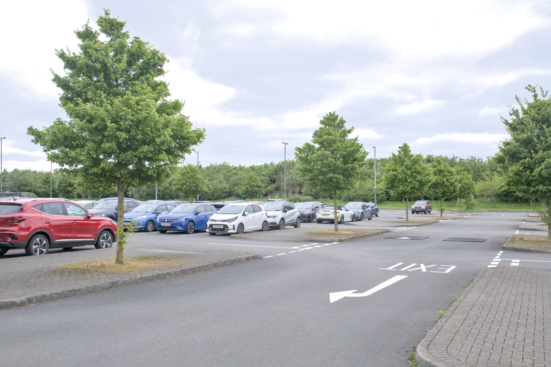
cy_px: 184
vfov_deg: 37.8
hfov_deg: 54.5
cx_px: 276
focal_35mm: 35
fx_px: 535
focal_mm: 23
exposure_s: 1/220
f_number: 7.1
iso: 160
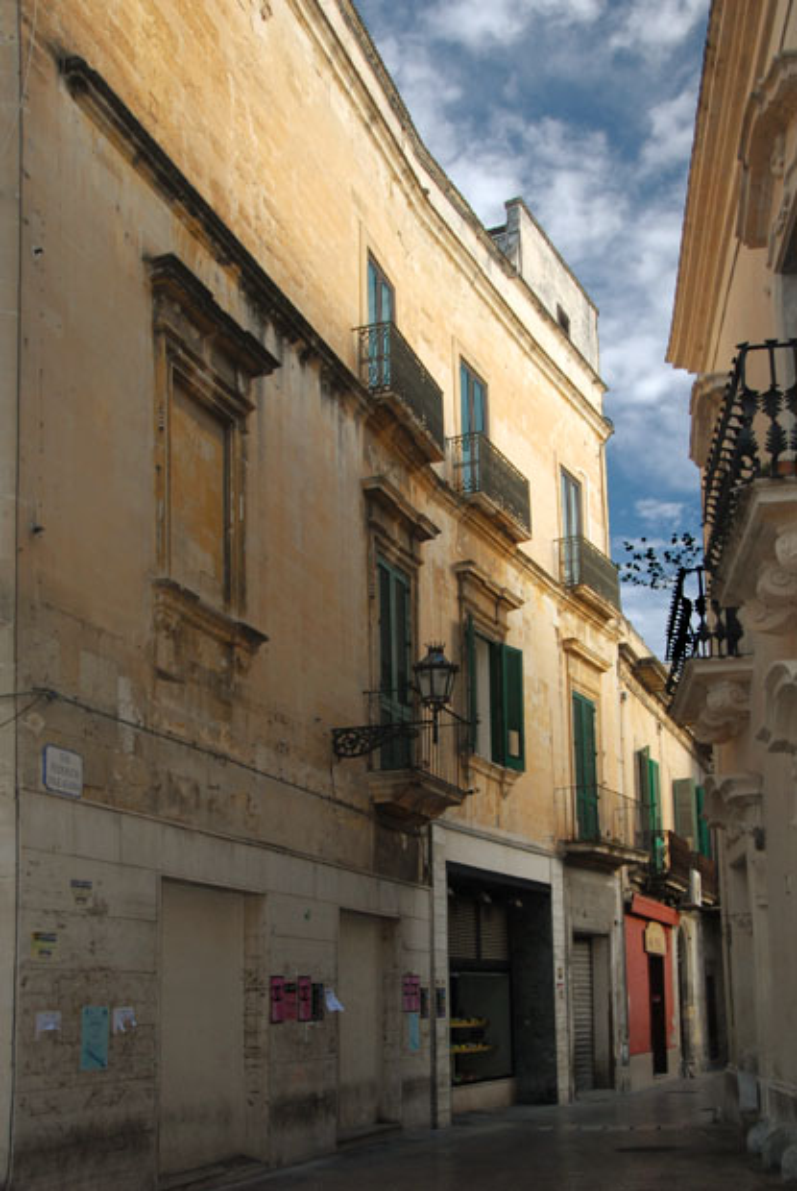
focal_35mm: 36
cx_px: 398
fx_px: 1192
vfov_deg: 53.1
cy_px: 596
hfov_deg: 37.0
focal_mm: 24
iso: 400
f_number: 3.8
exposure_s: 1/350
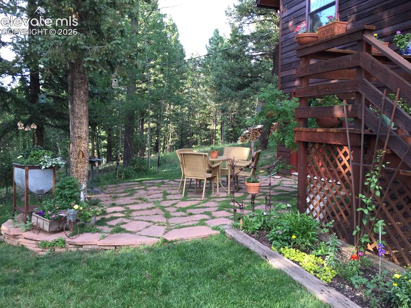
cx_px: 210
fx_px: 356
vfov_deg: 46.7
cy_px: 158
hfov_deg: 60.0
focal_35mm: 30
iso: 32
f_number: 2.2
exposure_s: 1/60
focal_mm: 4.15
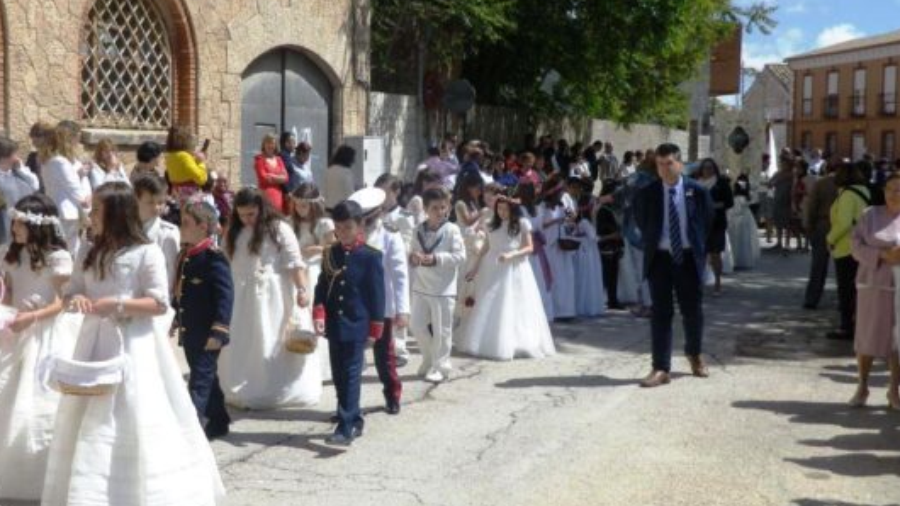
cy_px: 207
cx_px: 411
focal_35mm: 50
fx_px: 1193
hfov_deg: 41.3
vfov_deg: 23.9
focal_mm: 7
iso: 80
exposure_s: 1/1000
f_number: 4
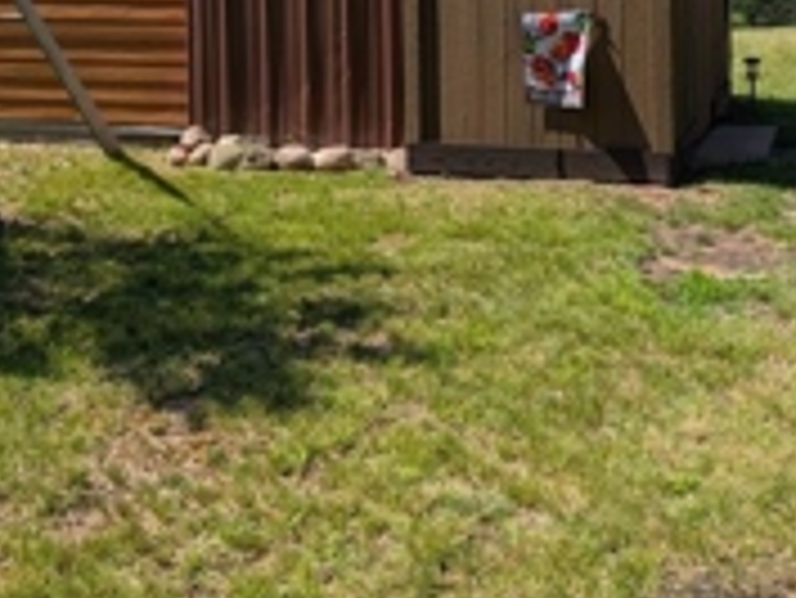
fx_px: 1243
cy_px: 0
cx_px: 553
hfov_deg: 35.1
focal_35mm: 54
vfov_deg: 25.7
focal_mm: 6.9
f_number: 1.68
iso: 21
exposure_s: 1/974
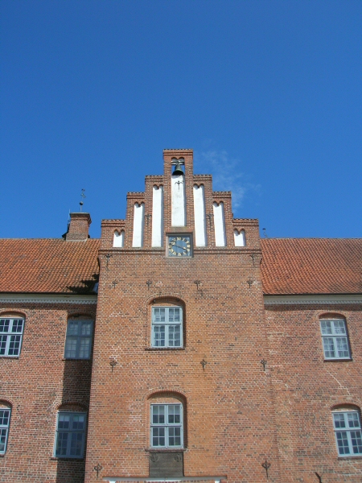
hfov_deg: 41.8
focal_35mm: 34
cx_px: 181
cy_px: 242
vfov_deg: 54.0
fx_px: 474
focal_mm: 5.7
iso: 50
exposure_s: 1/480
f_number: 4.9
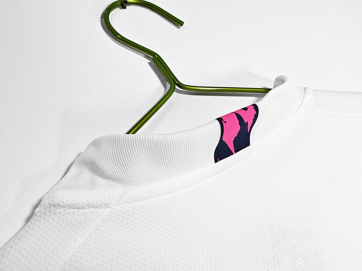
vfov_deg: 58.9
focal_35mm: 23
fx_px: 241
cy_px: 136
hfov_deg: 73.9
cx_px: 181
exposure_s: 1/50
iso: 119
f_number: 2.2
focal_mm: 2.59
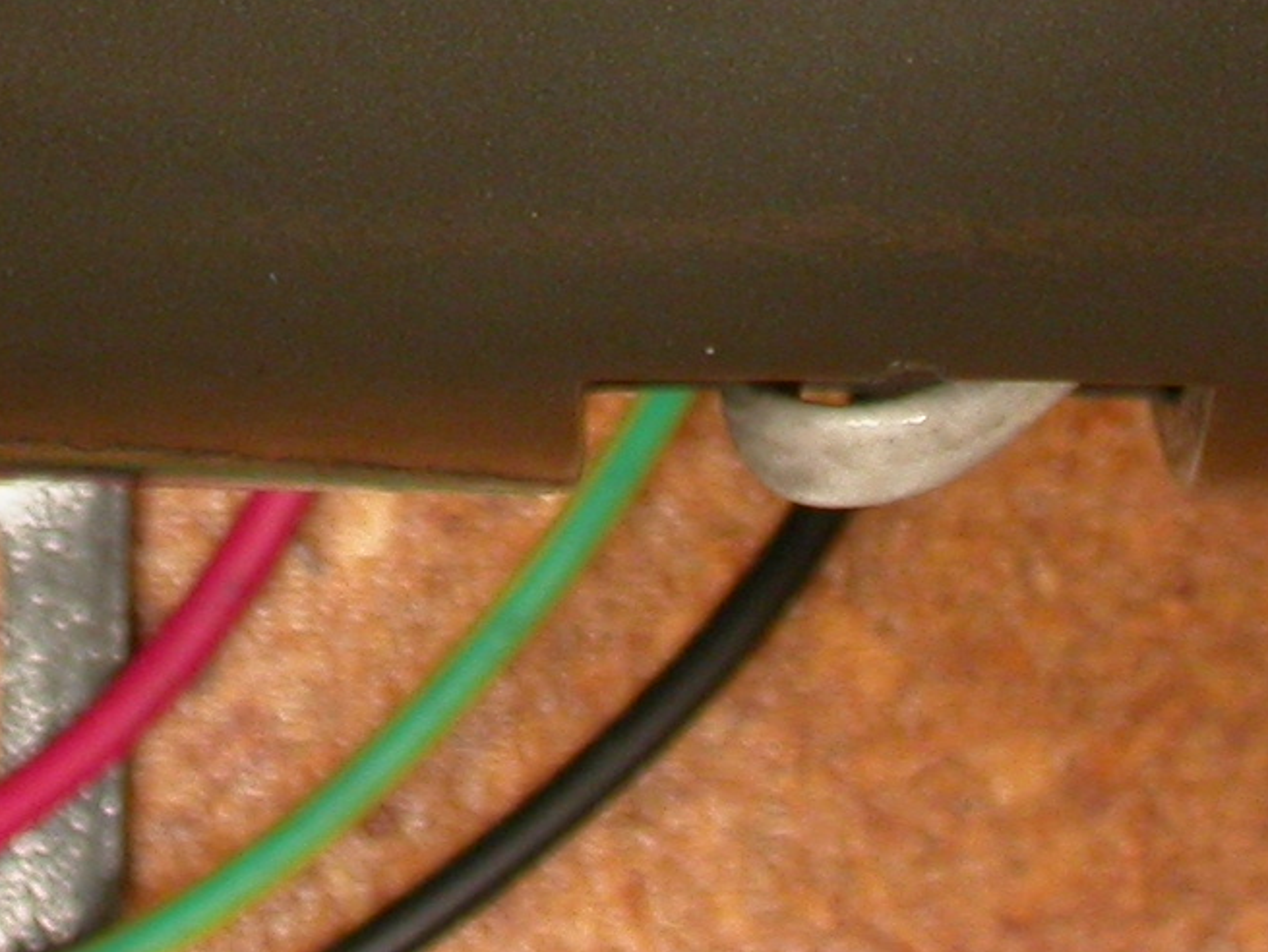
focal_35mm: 208
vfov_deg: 7.0
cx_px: 319
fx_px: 7623
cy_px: -695
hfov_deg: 9.5
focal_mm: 12.6
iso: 100
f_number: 3.1
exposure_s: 1/29.7
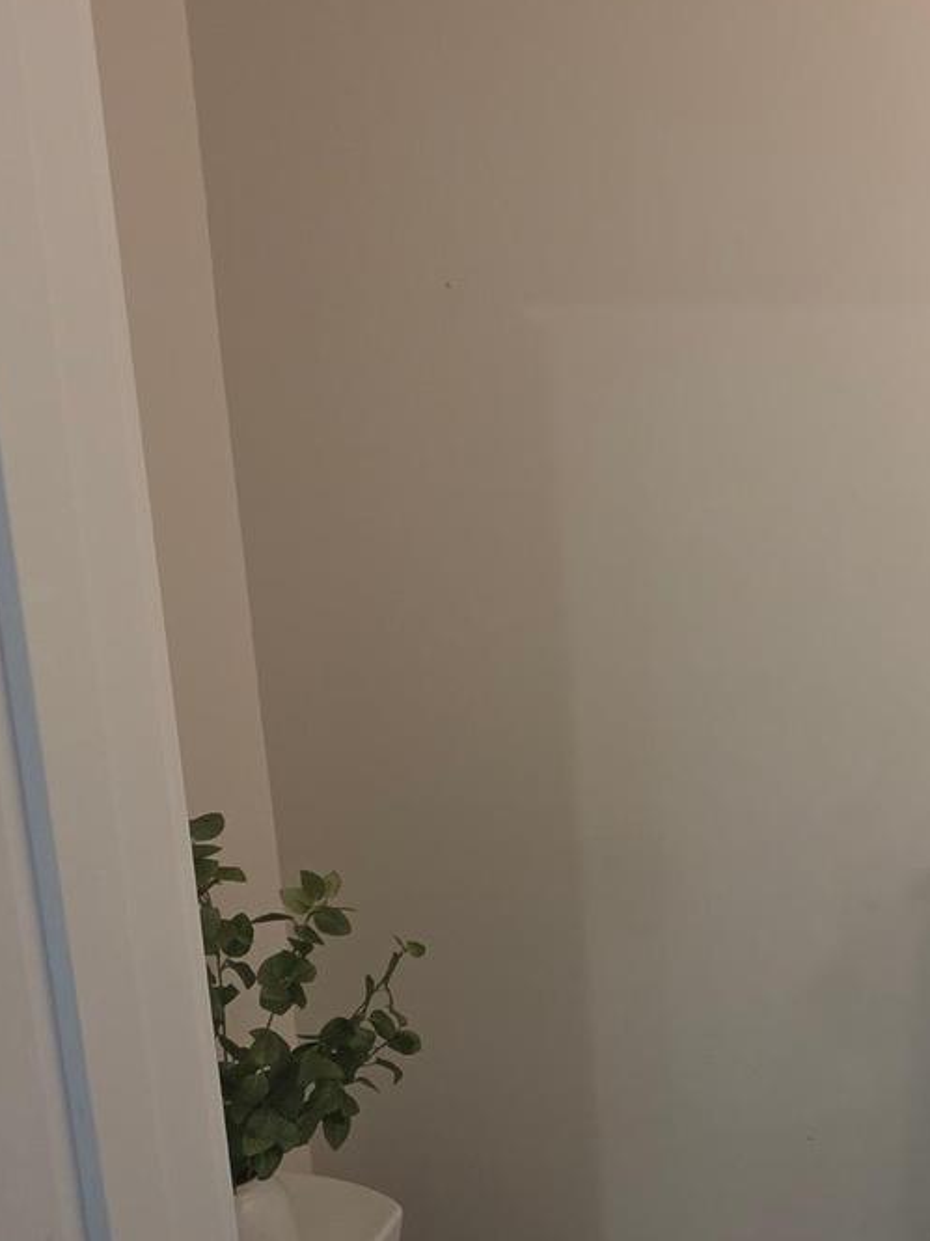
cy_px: 781
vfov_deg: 59.2
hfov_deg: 39.9
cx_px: 971
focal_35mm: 30
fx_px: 1075
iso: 200
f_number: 1.9
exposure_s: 1/120
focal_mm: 2.2
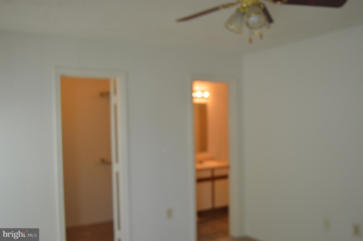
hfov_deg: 55.2
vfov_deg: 38.3
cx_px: 182
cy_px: 120
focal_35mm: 34
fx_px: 348
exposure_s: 1/80
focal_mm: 23
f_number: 4.5
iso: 400
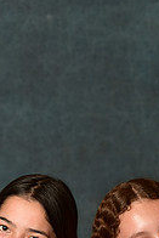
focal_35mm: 385
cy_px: 348
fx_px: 2546
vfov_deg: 5.3
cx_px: 69
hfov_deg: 3.6
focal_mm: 130
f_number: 4.5
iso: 200
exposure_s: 1/200
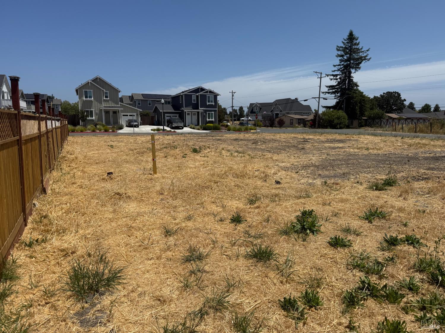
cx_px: 222
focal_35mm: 24
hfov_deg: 71.6
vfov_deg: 56.8
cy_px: 166
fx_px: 309
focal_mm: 6.76
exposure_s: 1/8130
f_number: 1.78
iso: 80
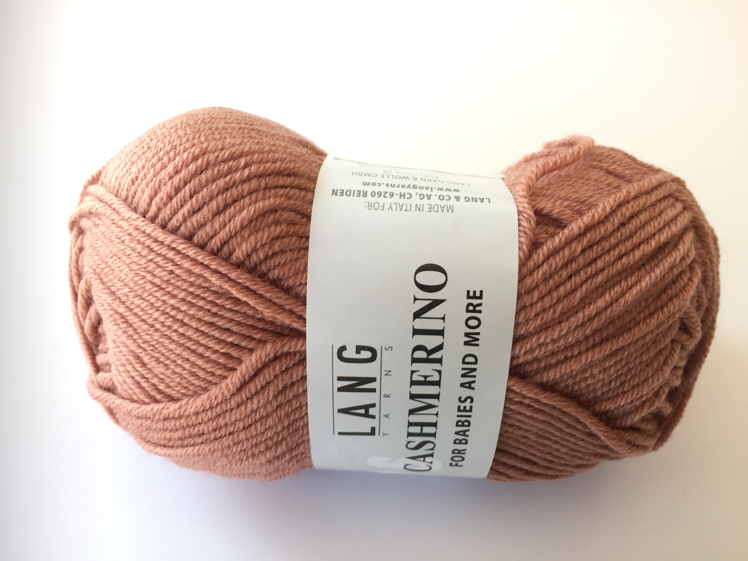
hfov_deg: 61.7
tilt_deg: -57.2
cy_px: 280
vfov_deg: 48.2
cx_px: 374
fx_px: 627
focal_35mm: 29
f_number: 2.2
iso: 40
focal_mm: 4.15
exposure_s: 1/50
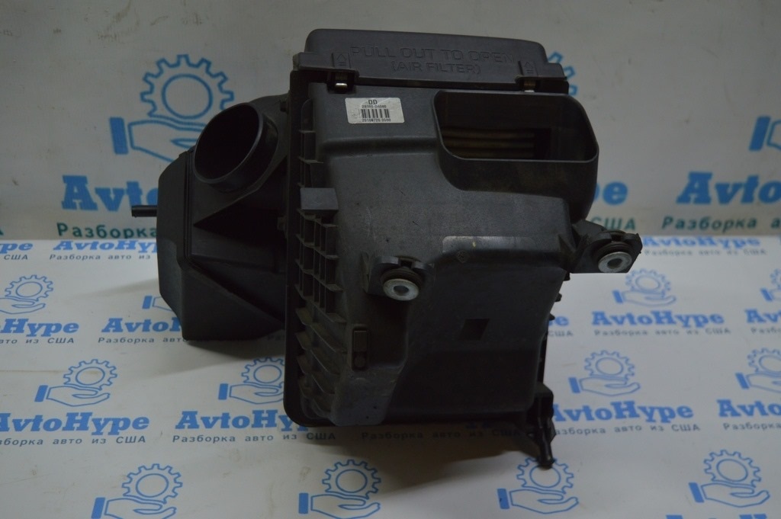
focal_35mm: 46
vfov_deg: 28.9
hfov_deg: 42.4
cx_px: 390
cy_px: 260
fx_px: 1008
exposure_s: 1/160
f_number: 4.2
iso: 400
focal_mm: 31
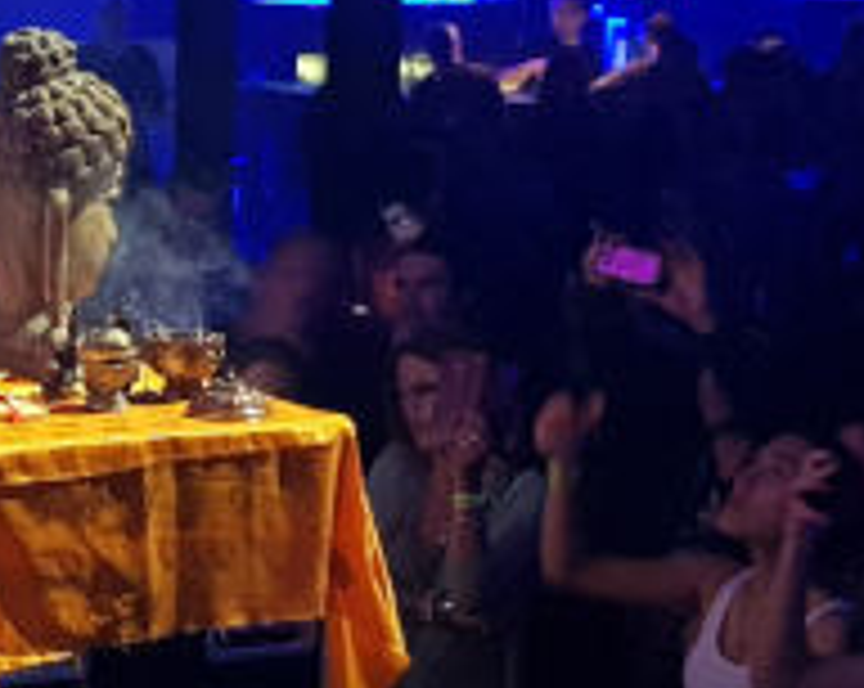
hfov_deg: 32.3
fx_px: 1353
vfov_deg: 28.4
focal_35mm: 53
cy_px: 432
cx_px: -22
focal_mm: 4.2
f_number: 1.7
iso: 400
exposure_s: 1/10
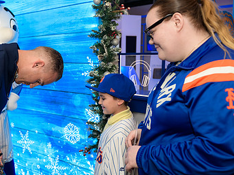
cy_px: 94
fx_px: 264
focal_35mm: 39
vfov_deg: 36.8
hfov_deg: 47.3
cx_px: 85
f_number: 3.2
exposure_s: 1/125
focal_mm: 24
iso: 400
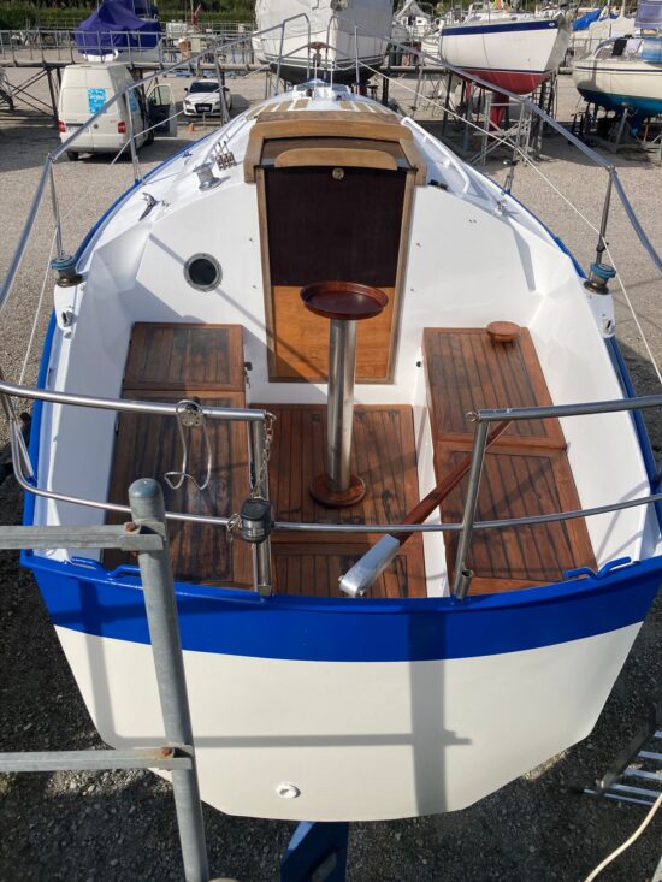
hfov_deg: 49.8
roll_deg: -2.0
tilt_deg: -28.2
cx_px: 331
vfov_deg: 63.4
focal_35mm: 28
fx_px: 714
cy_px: 441
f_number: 1.8
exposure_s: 1/3436
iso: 20
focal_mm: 3.99
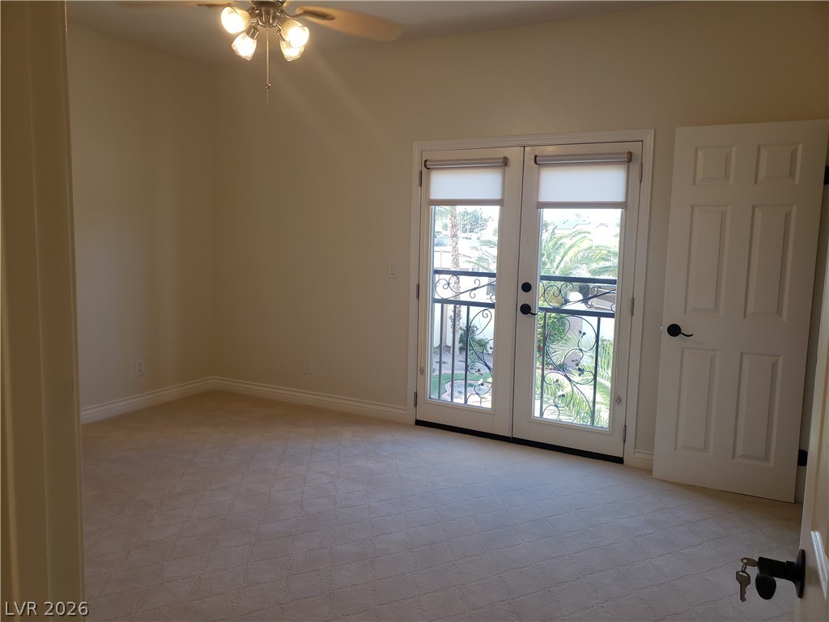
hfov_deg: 67.3
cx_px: 414
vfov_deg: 53.1
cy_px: 311
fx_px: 623
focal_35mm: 26
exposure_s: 1/120
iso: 80
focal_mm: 4.3
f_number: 2.4
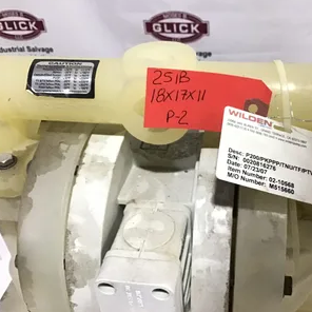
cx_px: 200
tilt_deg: -36.7
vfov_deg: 44.9
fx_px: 377
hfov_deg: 44.5
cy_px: 155
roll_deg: +1.3
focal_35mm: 37
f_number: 2.4
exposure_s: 1/30
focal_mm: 3.3
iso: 200
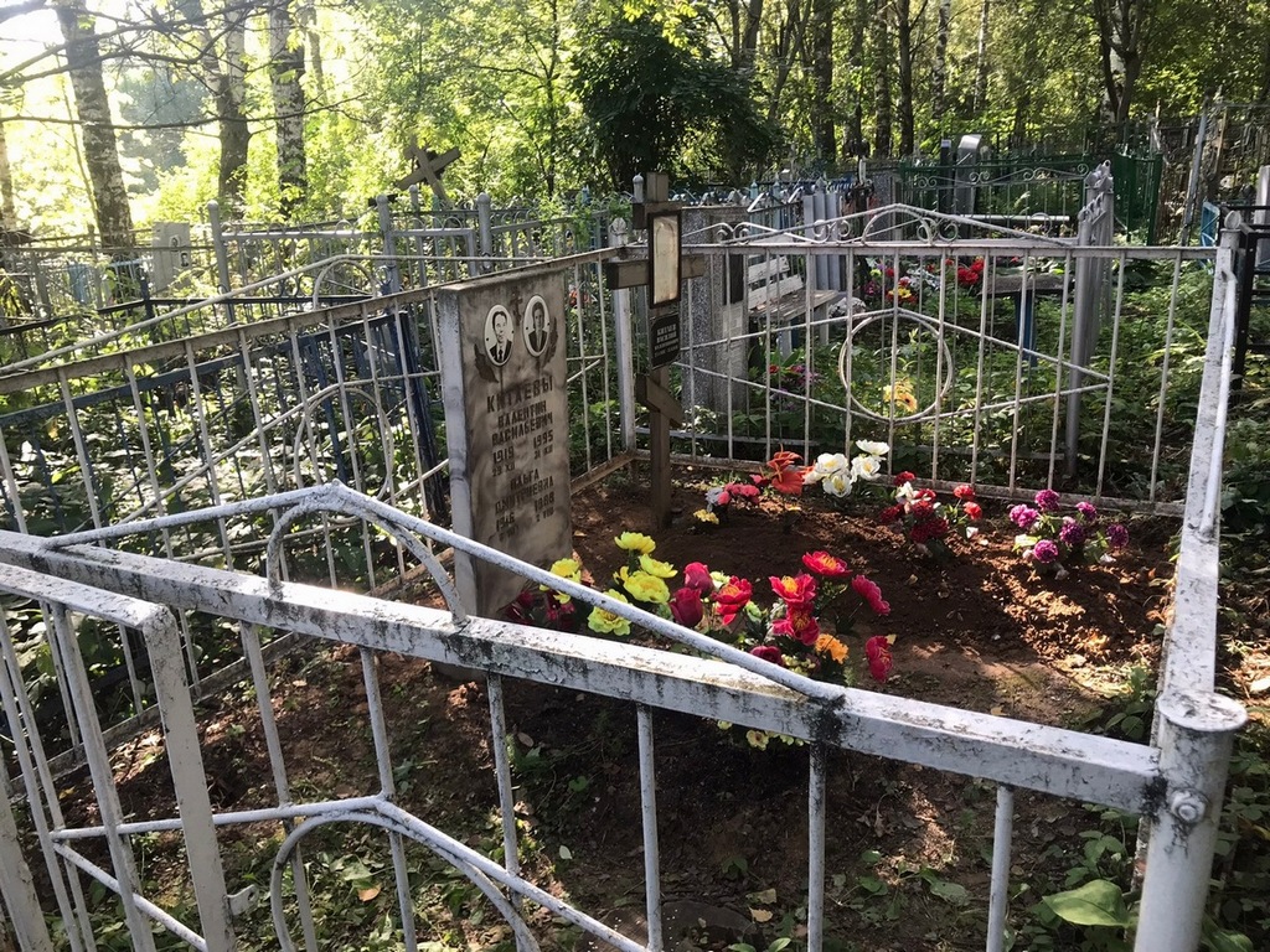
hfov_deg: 63.4
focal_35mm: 28
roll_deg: -0.3
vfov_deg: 49.7
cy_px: 476
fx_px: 1027
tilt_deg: -16.2
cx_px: 635
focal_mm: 3.99
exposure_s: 1/100
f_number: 1.8
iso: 32
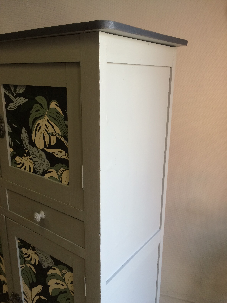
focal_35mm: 29
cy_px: 152
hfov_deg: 48.2
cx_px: 114
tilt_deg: -16.3
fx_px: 254
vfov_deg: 61.7
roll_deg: +0.0
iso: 40
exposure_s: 1/33
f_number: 2.2
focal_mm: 4.15
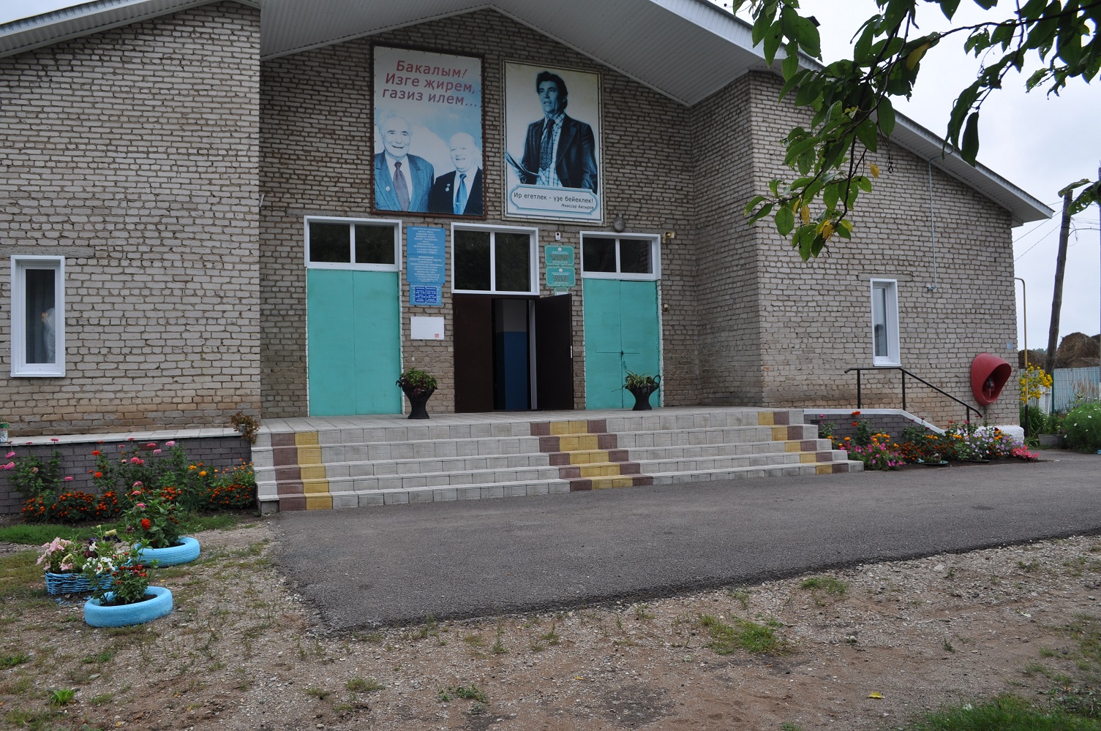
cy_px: 366
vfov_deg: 47.8
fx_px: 825
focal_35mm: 27
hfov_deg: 67.4
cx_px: 550
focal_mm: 18
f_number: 7.1
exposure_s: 1/200
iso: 200
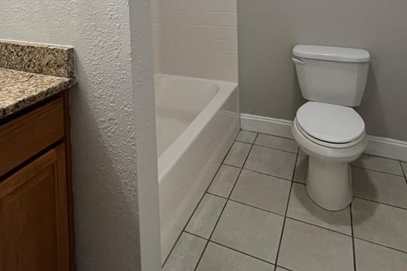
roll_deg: +2.5
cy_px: -22
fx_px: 305
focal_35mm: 27
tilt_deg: -1.4
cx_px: 181
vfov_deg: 39.8
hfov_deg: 67.2
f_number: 1.8
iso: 250
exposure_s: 1/60
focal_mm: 1.57
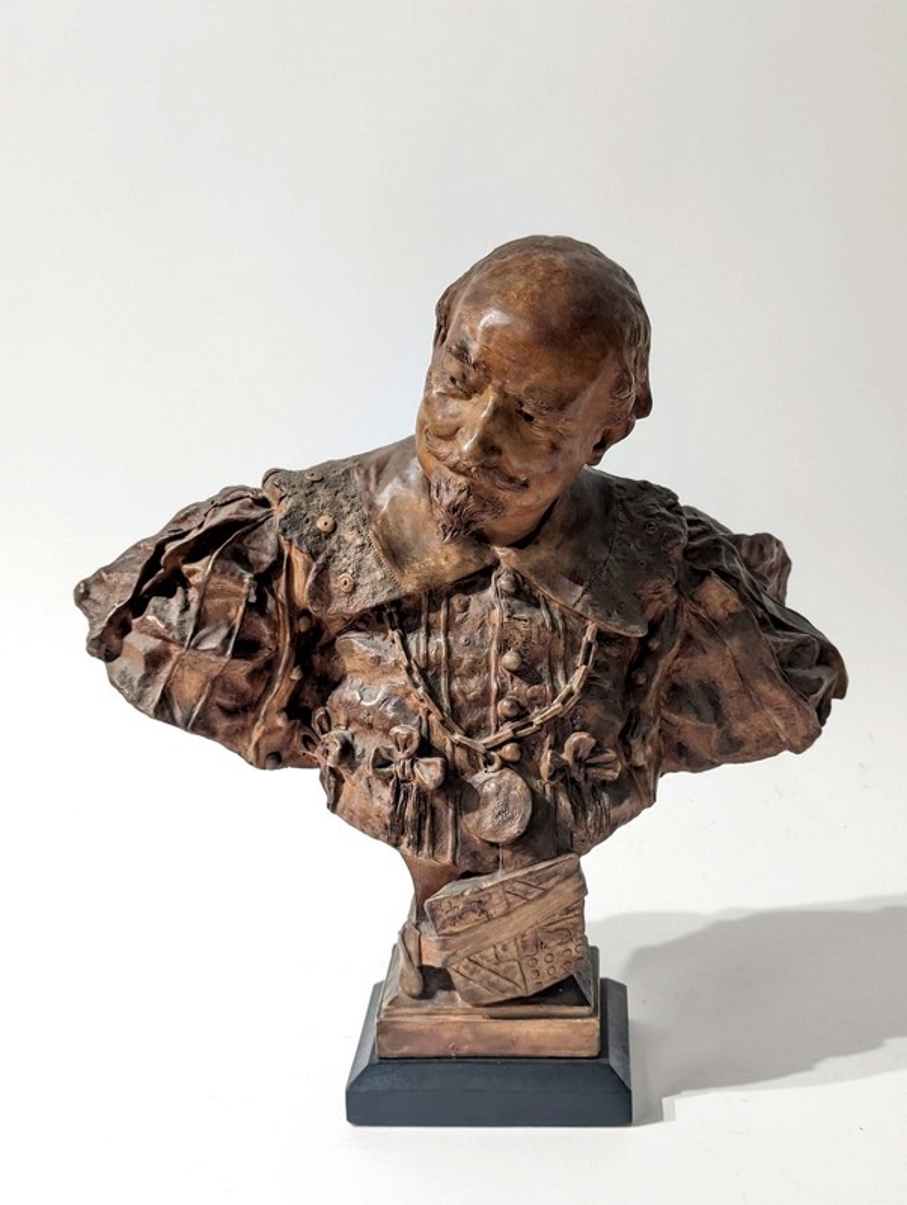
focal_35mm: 48
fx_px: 1673
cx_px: 454
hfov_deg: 30.3
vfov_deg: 39.6
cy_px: 602
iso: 86
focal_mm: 6.81
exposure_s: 1/99.9
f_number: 1.85
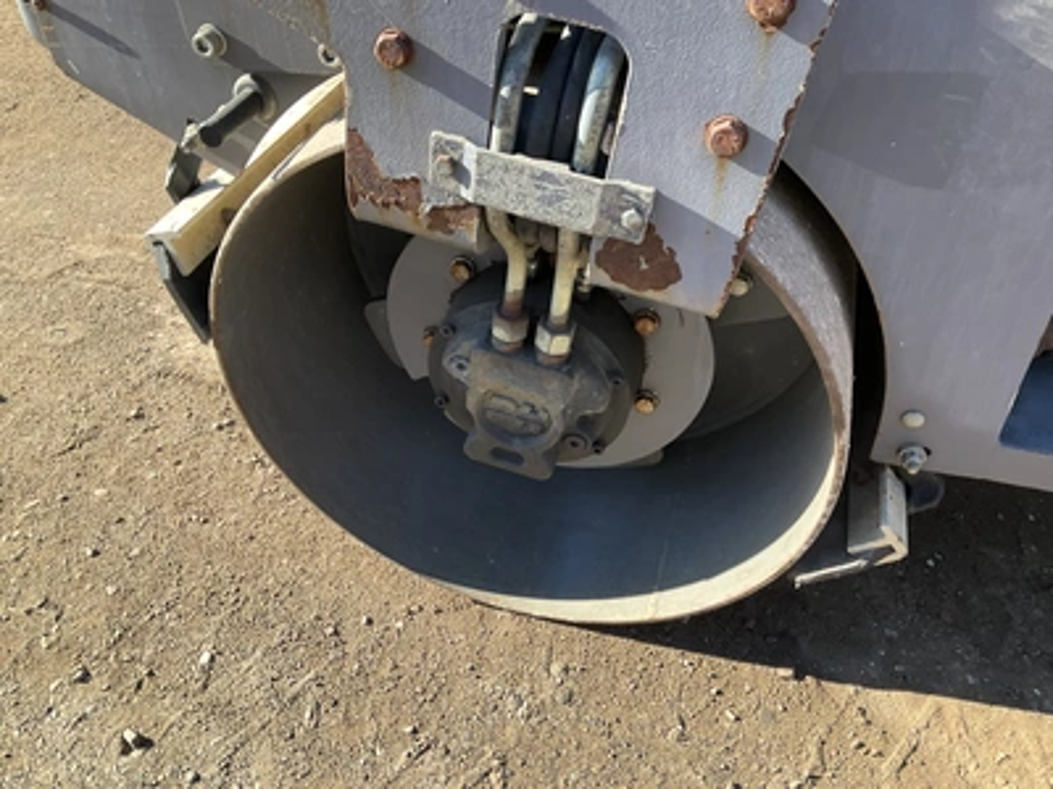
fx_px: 882
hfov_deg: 61.7
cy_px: 394
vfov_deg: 48.2
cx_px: 526
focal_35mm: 29
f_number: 1.8
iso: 20
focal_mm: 3
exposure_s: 1/231
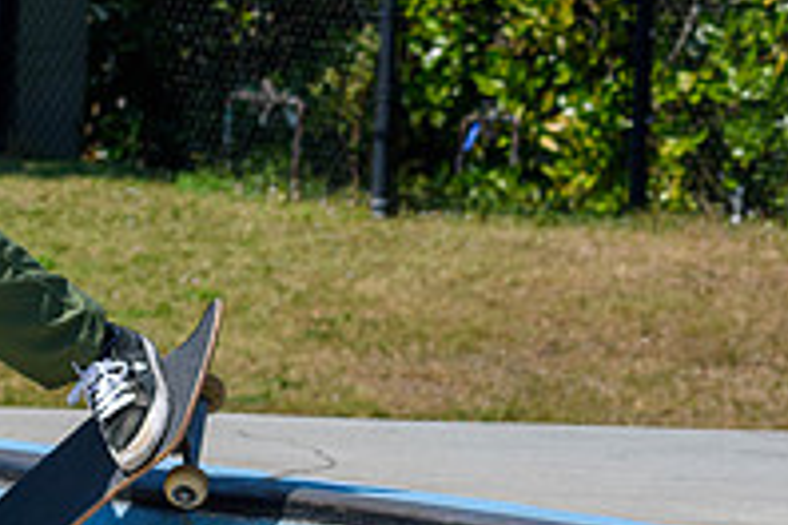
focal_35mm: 396
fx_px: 8667
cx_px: 259
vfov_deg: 3.5
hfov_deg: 5.2
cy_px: 380
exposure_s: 1/1000
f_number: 8
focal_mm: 90
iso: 200
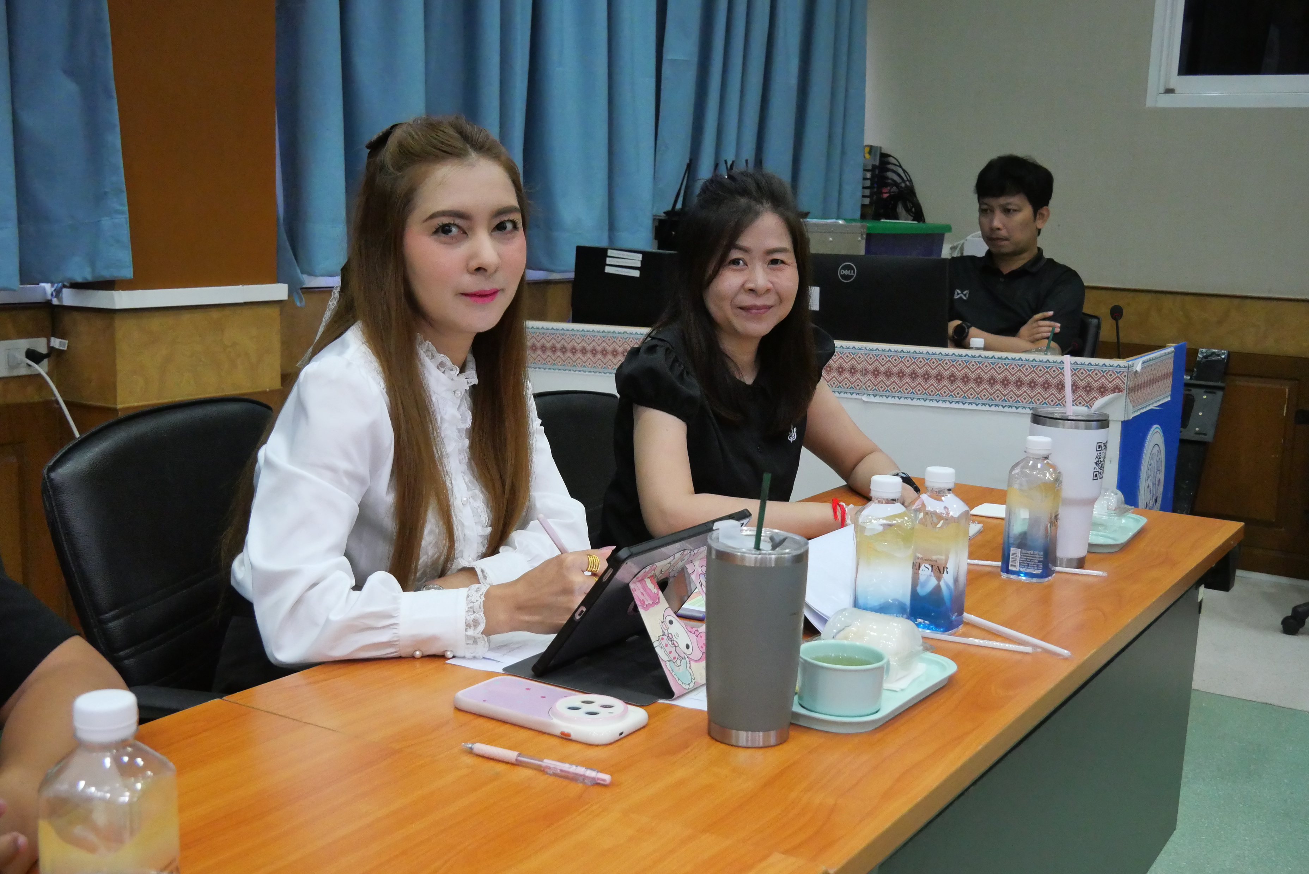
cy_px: 437
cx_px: 654
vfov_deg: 32.7
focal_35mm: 41
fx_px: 1492
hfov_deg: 47.4
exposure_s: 1/100
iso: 3200
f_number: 4.5
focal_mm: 20
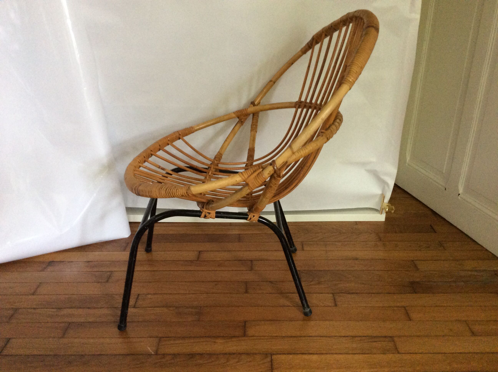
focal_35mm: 32
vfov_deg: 44.1
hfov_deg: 56.9
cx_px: 249
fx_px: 460
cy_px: 186
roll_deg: +1.1
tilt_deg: -25.9
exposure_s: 1/25
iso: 200
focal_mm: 3.3
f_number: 2.4
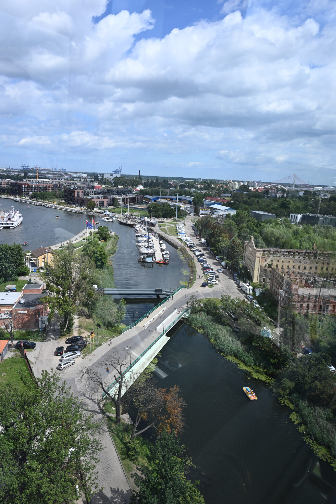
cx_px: 168
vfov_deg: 73.7
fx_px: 336
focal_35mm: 24
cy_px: 252
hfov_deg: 53.1
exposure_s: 1/250
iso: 100
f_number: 8
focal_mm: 24
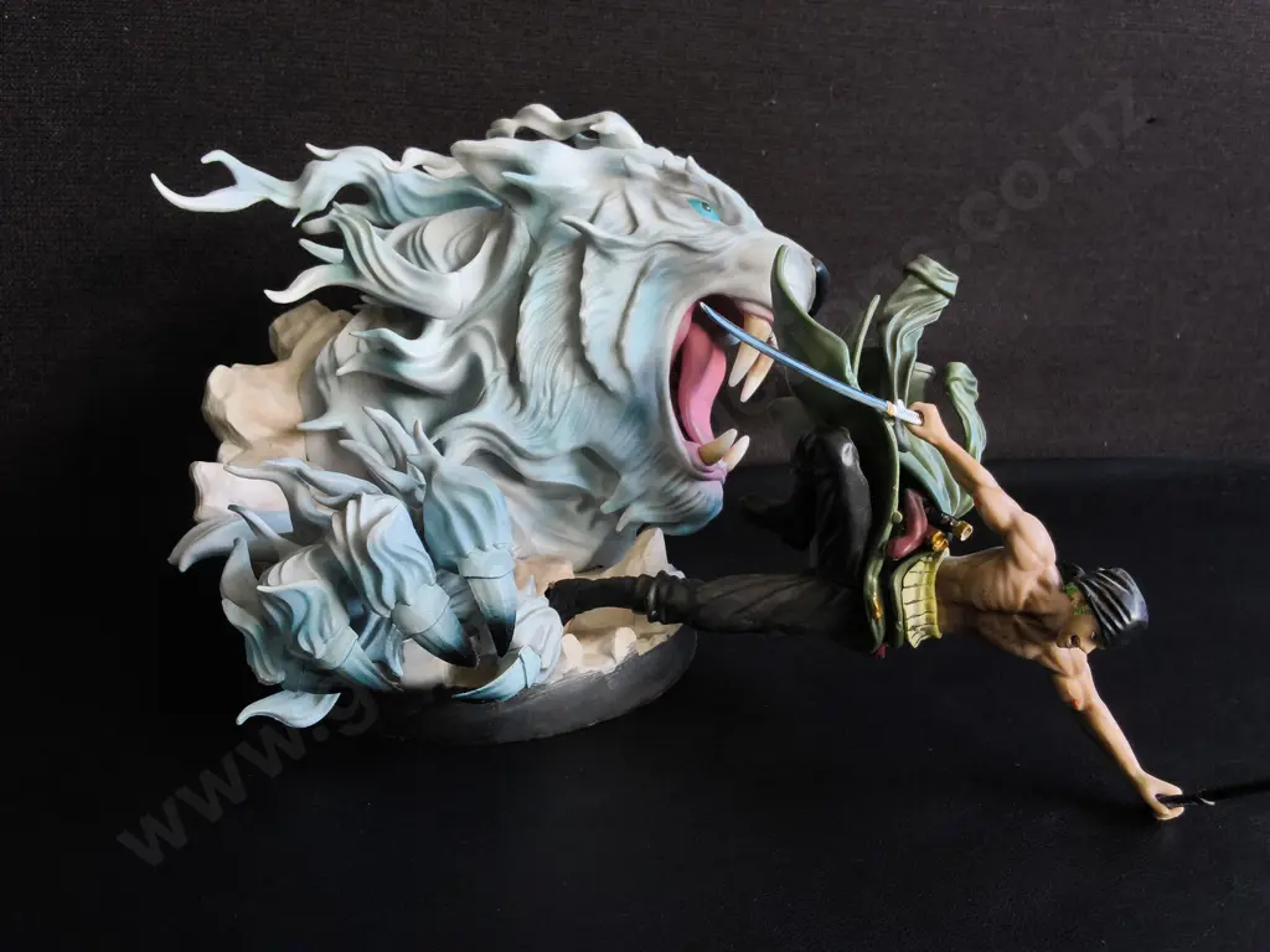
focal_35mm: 27
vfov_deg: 51.4
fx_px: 991
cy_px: 476
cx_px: 635
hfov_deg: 65.3
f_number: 2
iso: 160
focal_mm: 2.87
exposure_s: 1/100
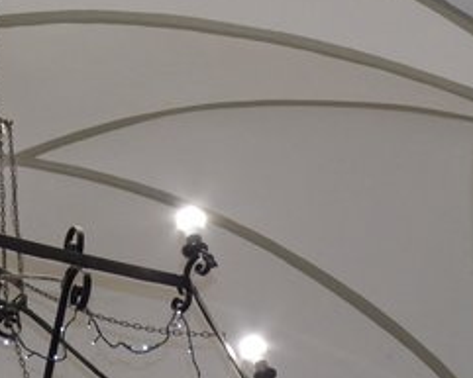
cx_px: 67
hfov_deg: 26.4
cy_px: 45
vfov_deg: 21.4
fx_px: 980
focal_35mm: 70
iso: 200
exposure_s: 1/33
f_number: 3.2
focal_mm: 4.3
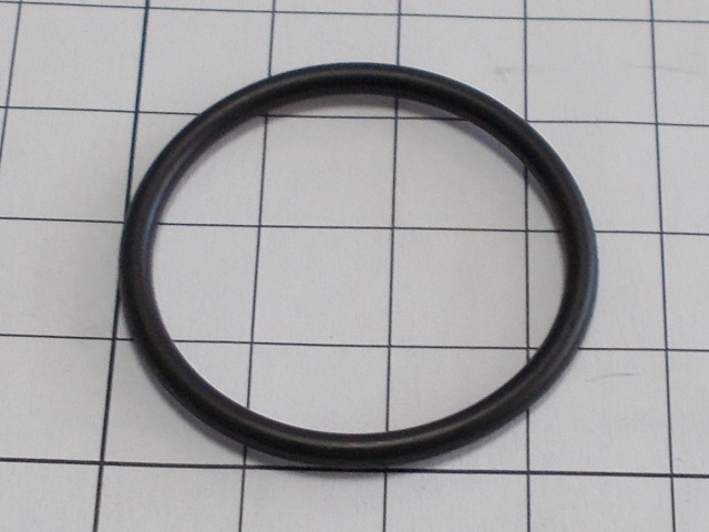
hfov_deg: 67.3
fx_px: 533
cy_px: 266
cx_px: 354
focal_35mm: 26
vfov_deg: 53.1
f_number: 3.2
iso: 100
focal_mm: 4.6
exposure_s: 1/25
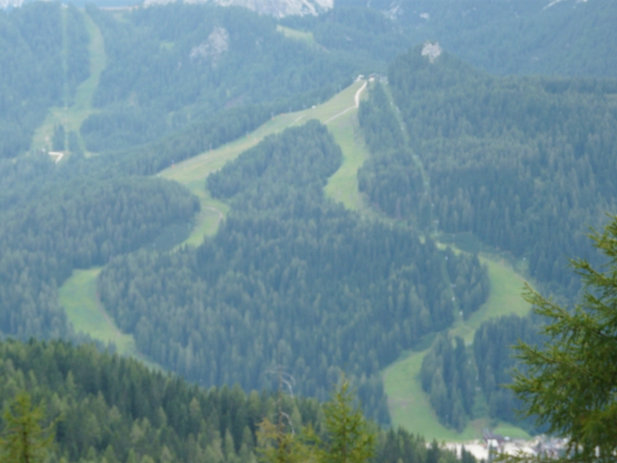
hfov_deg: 16.0
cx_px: 308
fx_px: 2193
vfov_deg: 12.1
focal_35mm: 123
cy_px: 232
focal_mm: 20.2
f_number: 4
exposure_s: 1/200
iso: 100
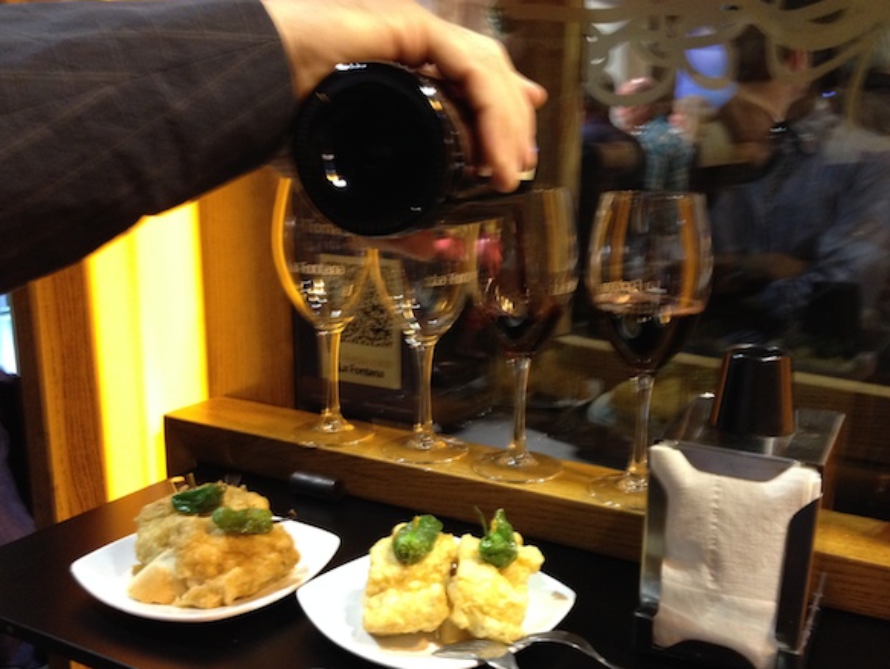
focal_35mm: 39
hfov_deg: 47.8
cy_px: 364
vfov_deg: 36.8
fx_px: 1003
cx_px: 482
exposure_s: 1/20
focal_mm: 4.28
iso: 250
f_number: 2.4
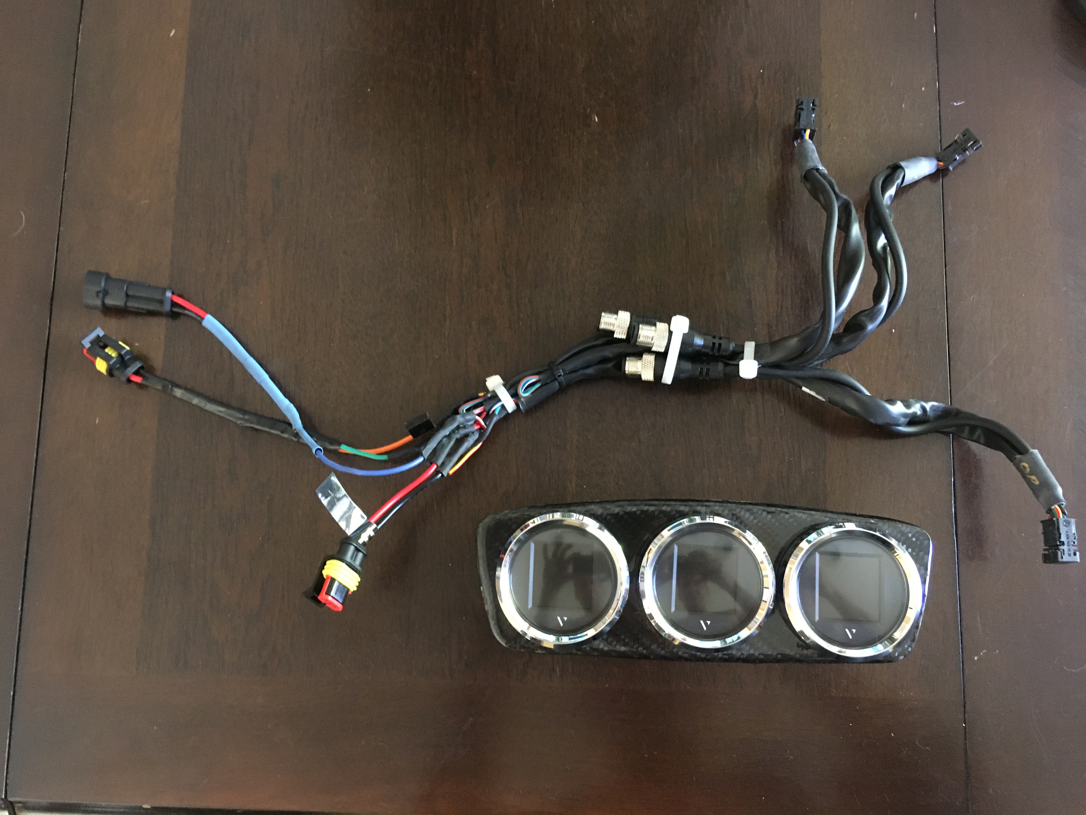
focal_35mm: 29
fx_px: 910
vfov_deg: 48.2
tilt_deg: -80.1
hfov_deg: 61.7
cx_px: 543
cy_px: 408
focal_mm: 4.15
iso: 400
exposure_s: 1/15
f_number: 2.2
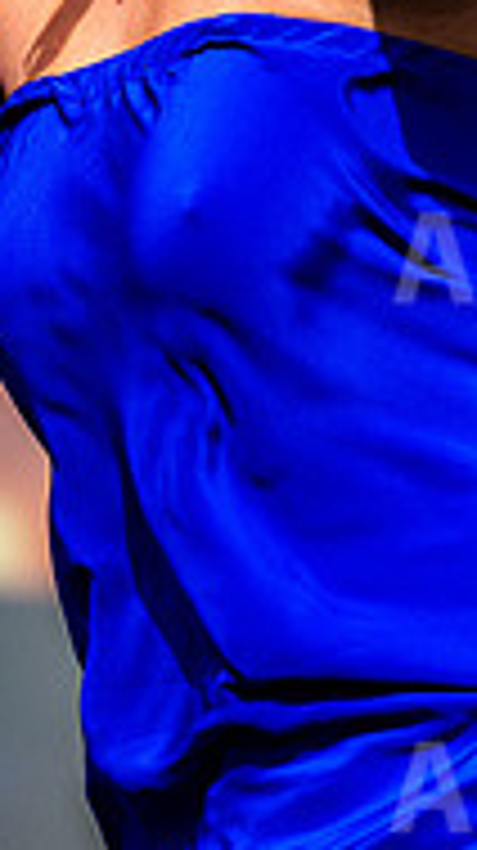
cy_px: -27
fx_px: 9555
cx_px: 76
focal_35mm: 424
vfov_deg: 5.1
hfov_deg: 2.9
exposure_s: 1/6400
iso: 250
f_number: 4.5
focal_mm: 170
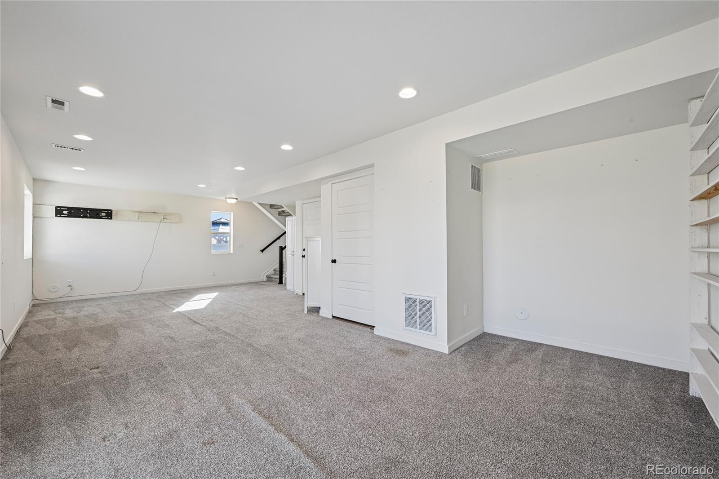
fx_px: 280
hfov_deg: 104.3
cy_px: 240
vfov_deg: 81.2
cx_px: 360
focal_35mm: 14
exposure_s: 1/15
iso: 220
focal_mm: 14
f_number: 11
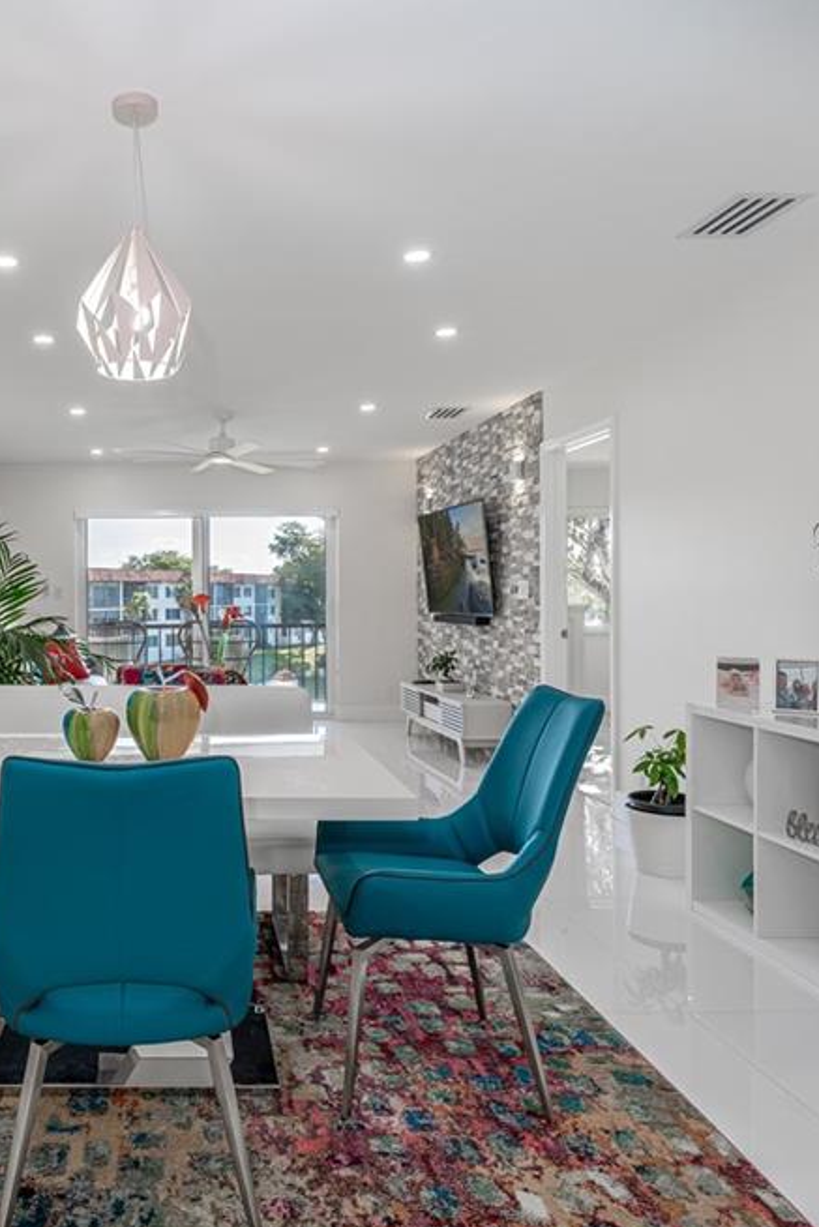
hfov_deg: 48.4
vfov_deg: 71.5
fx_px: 853
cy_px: 604
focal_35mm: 25
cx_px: 163
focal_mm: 16
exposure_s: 1/40
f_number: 8
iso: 100
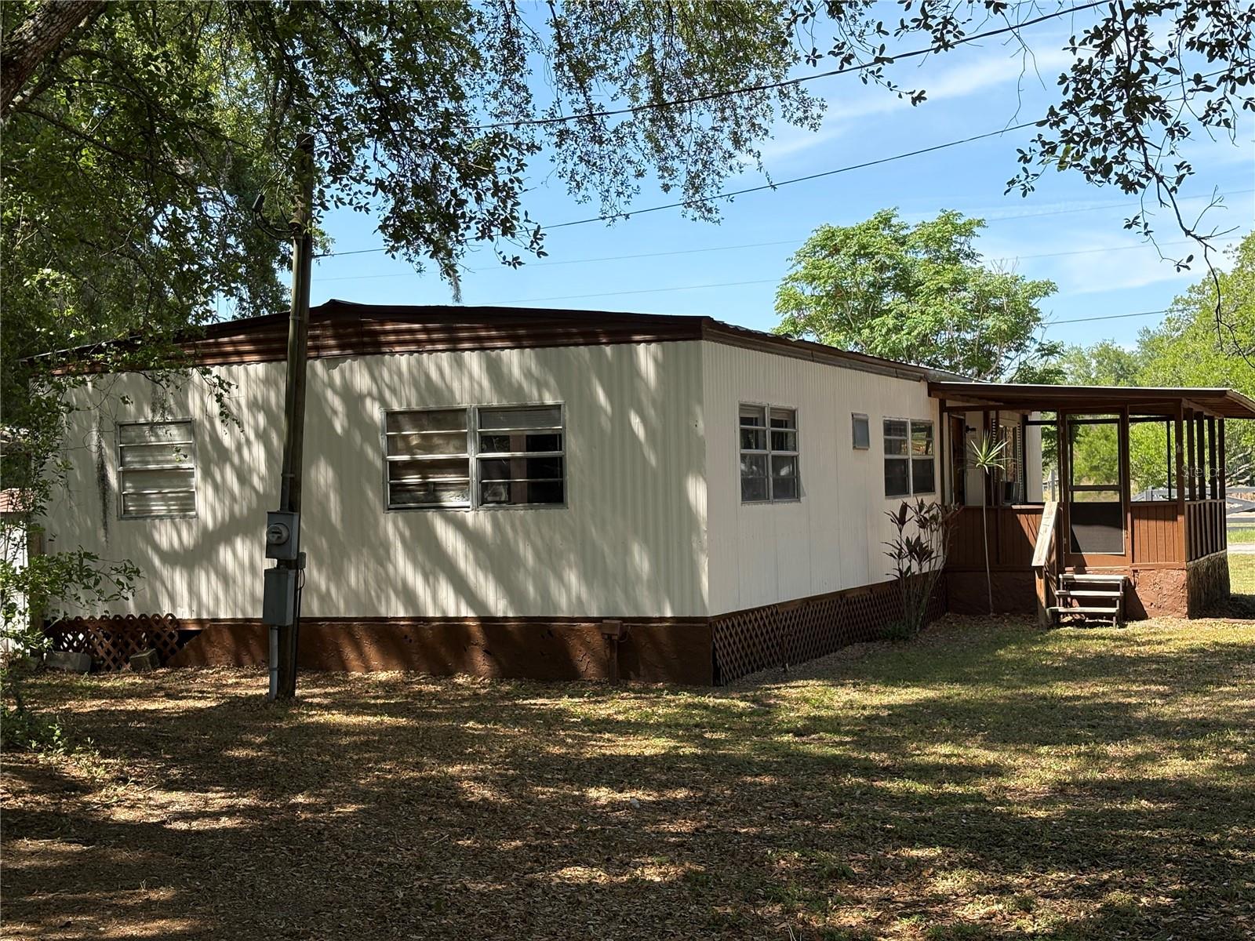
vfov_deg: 28.0
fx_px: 1885
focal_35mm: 52
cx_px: 628
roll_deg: +2.0
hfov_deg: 36.8
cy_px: 470
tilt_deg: +1.0
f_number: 1.6
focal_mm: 5.96
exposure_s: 1/1032
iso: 32
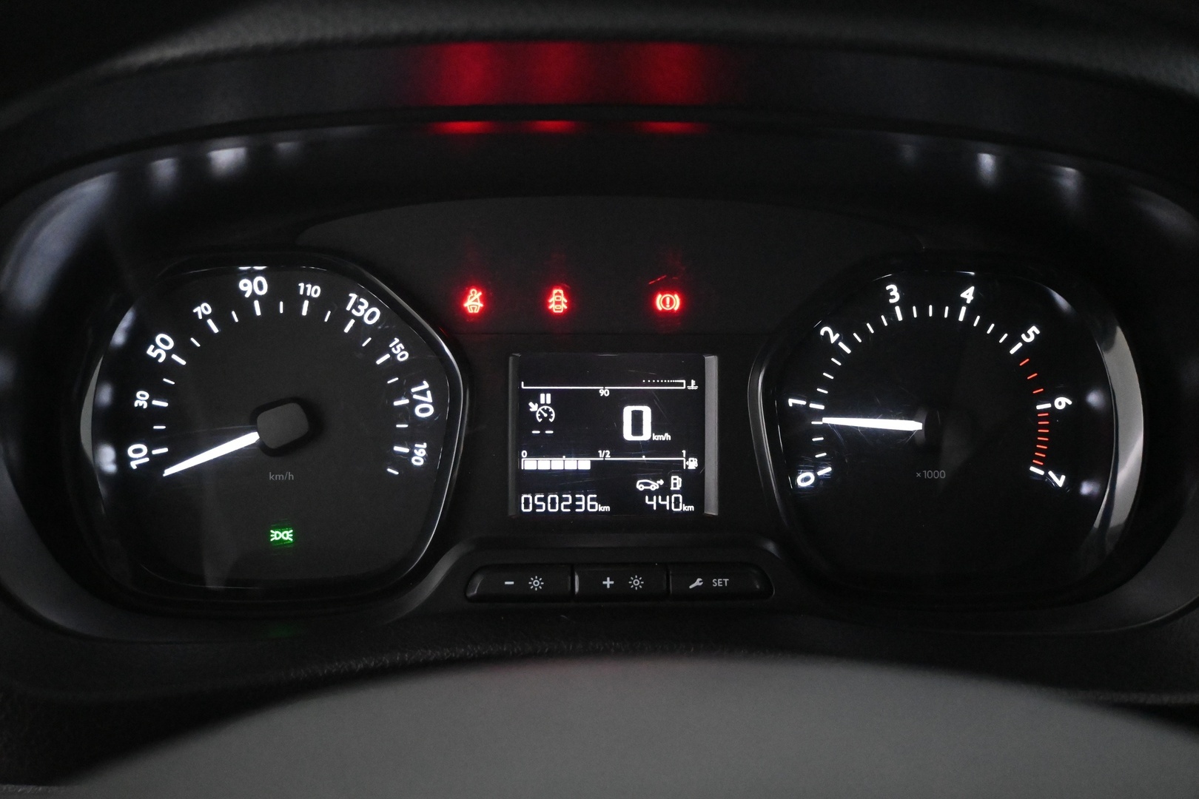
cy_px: 400
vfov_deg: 36.2
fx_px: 1224
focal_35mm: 37
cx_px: 600
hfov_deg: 52.2
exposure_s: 1/40
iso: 9000
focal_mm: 24.5
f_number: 4.2
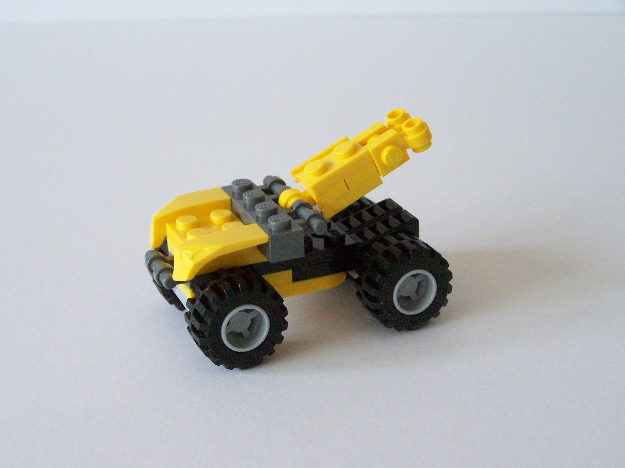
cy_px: 234
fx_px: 1210
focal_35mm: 67
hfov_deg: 29.0
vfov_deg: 21.9
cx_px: 312
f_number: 3.2
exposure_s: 1/20
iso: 400
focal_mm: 11.1
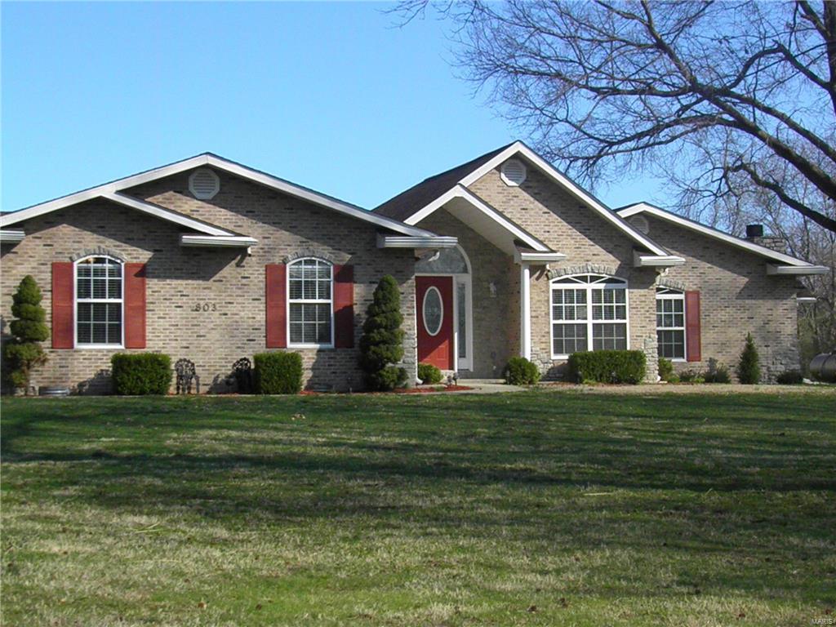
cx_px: 418
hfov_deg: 26.7
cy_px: 314
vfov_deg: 20.2
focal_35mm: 73
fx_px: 1763
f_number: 6.9
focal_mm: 13.2
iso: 500
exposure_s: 1/1250
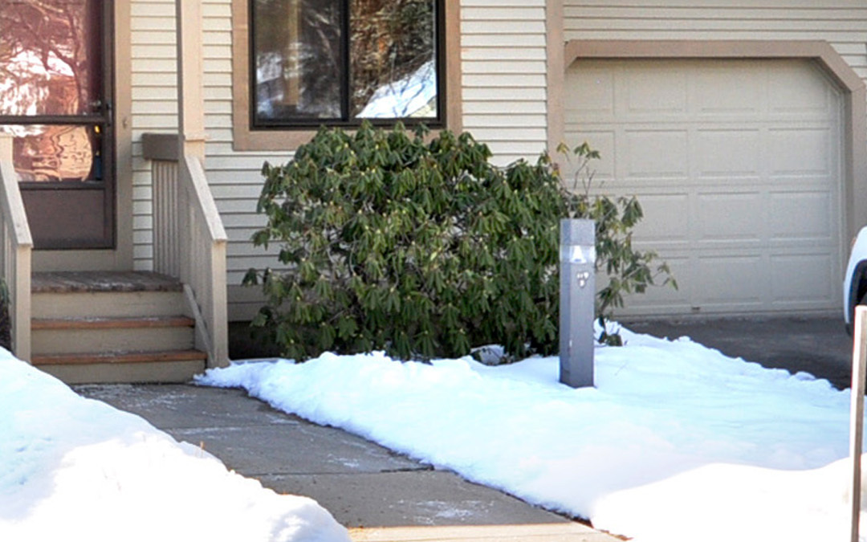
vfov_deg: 15.7
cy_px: 60
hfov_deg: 24.6
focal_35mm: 82
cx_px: 124
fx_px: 1938
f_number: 8
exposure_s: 1/200
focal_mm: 20
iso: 200
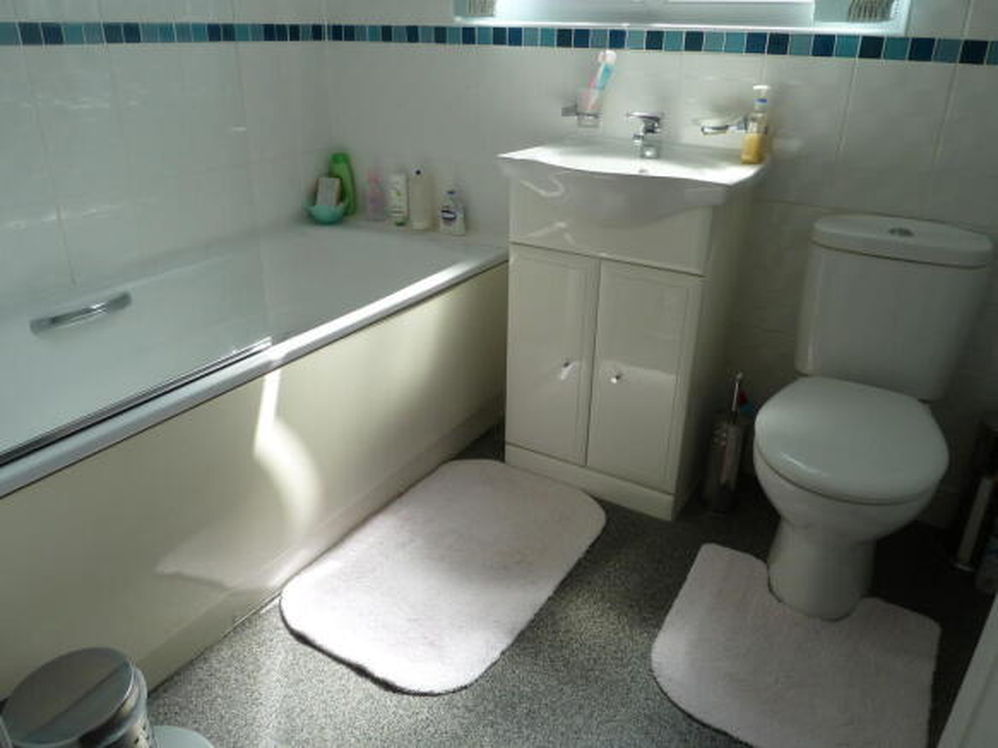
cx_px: 499
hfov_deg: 69.4
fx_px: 721
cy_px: 374
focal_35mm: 25
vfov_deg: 54.9
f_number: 4
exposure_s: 1/125
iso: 80
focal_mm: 4.1
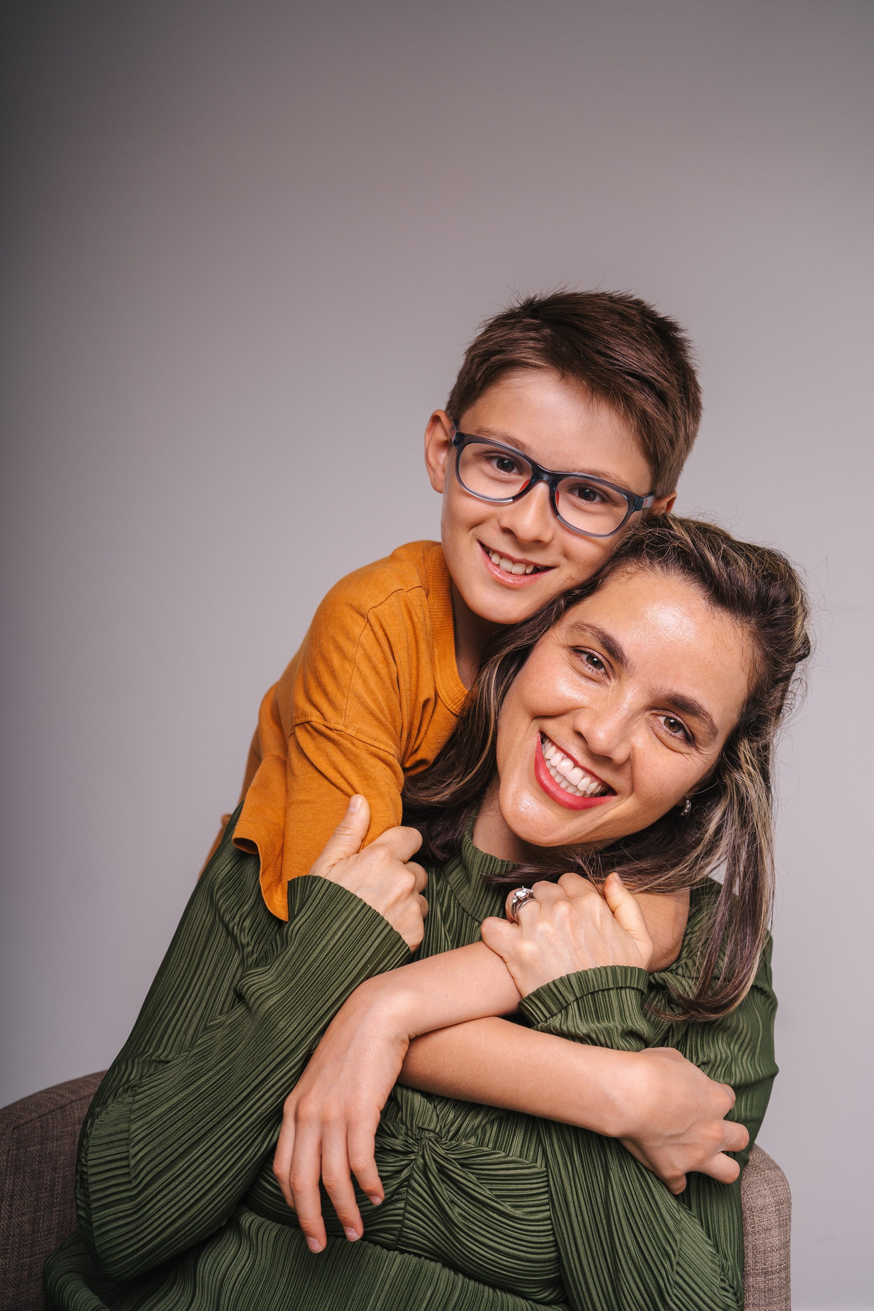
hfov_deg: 37.9
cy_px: 656
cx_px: 437
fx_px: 1274
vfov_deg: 54.4
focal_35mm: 35
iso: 125
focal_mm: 35
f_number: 3.2
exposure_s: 1/250
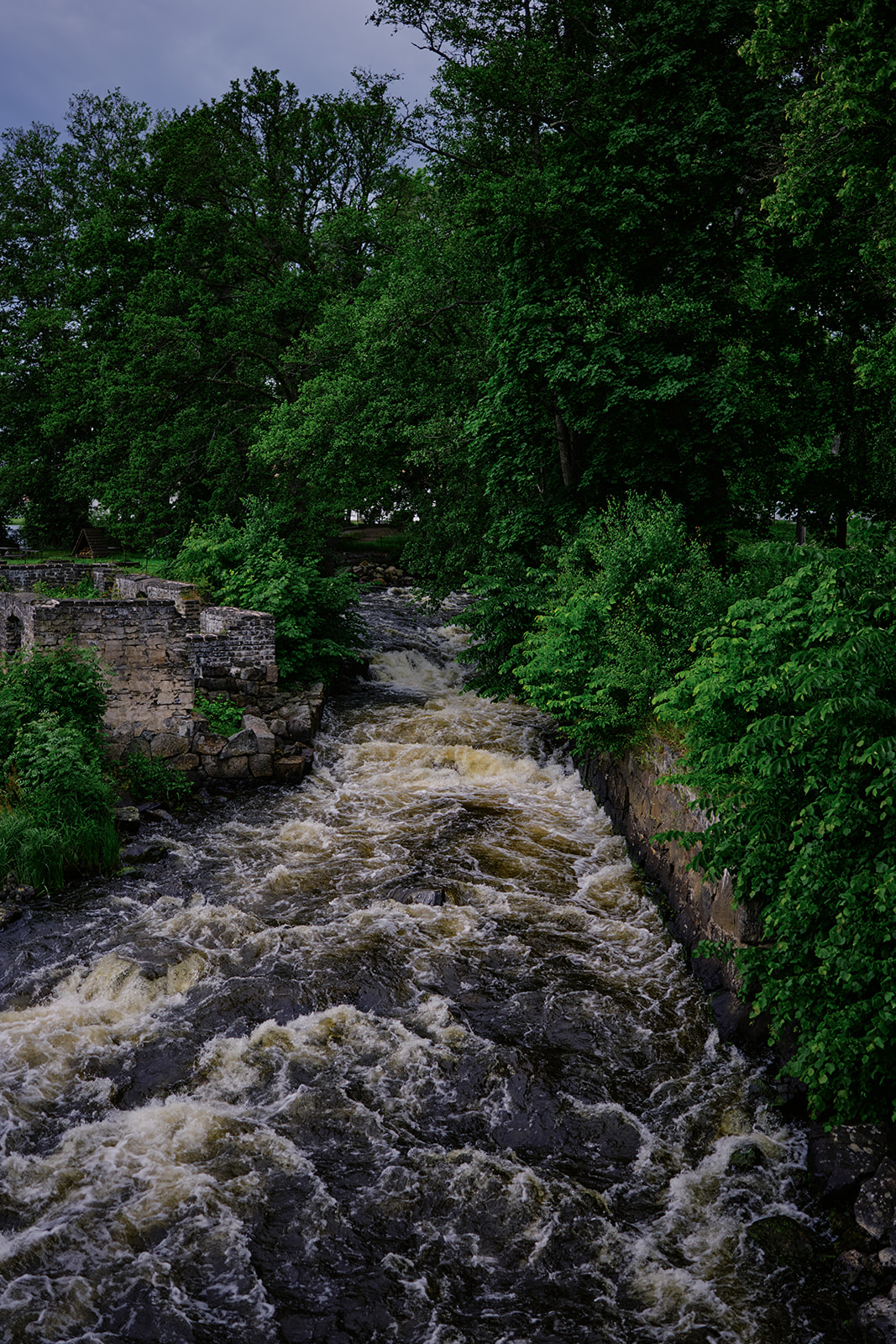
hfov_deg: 37.9
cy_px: 672
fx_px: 1306
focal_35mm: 35
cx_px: 448
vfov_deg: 54.4
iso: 125
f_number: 1.4
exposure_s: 1/1250
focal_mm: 23
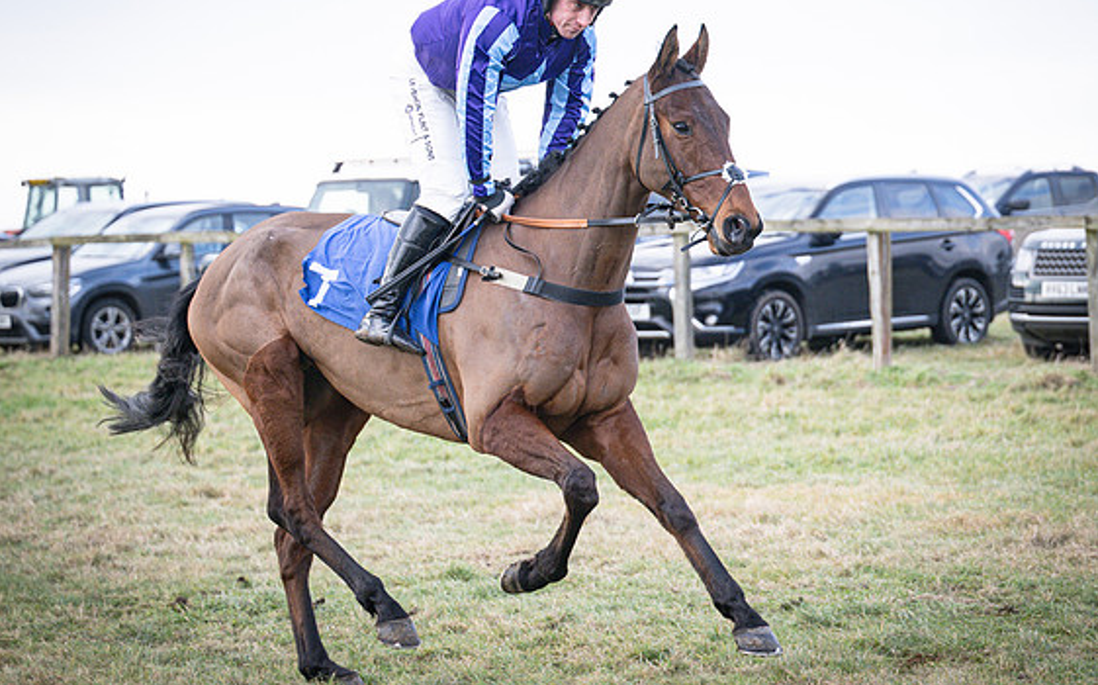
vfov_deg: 10.1
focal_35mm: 129
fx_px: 3858
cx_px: 660
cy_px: 294
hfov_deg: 16.2
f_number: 2.8
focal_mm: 70
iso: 400
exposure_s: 1/1600
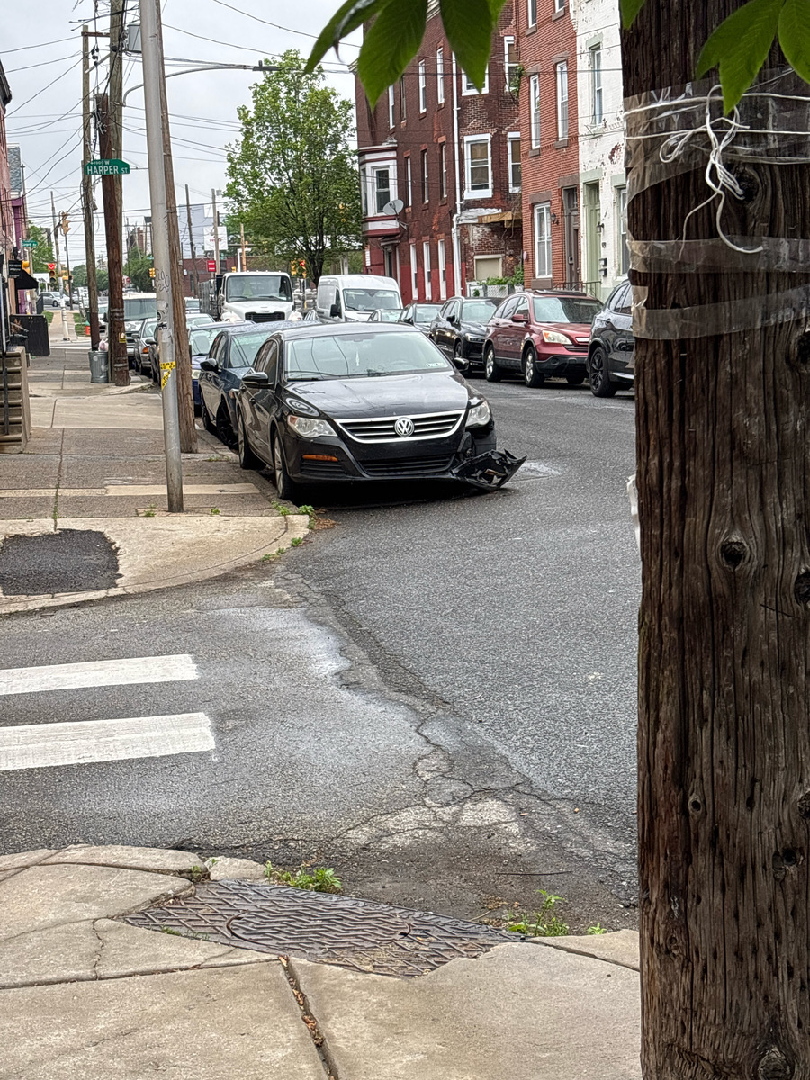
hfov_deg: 28.0
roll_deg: +1.6
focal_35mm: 52
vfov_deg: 36.8
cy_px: 540
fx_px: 1622
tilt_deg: -9.8
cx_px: 405
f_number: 1.6
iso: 32
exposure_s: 1/263
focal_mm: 5.96
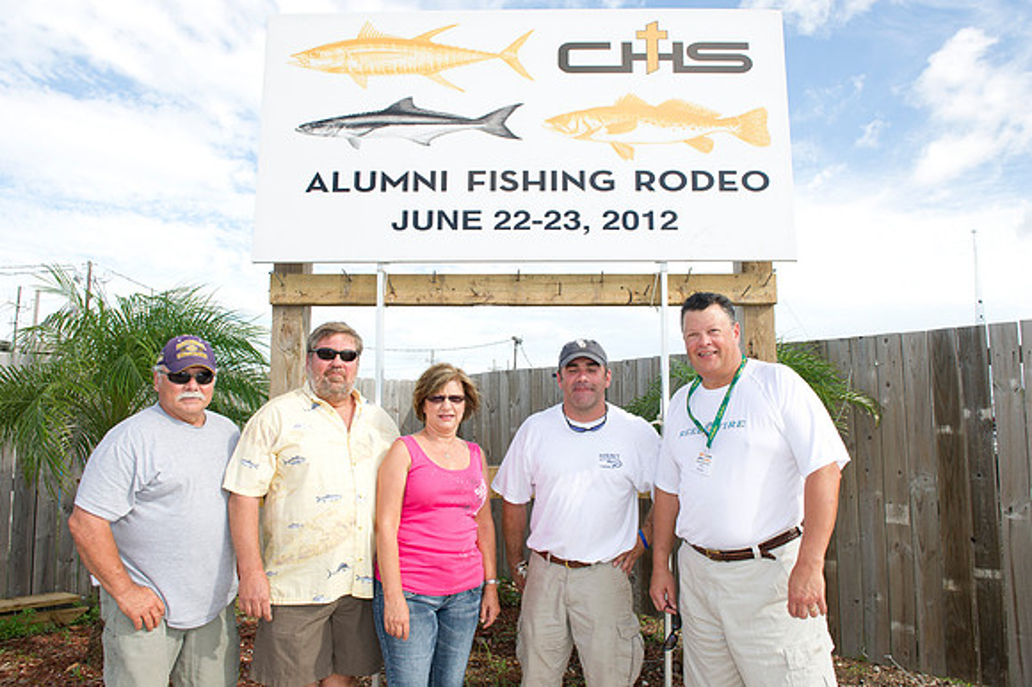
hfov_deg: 73.8
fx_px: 688
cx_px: 516
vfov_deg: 53.1
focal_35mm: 24
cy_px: 344
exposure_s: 1/250
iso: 200
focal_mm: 24
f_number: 6.3
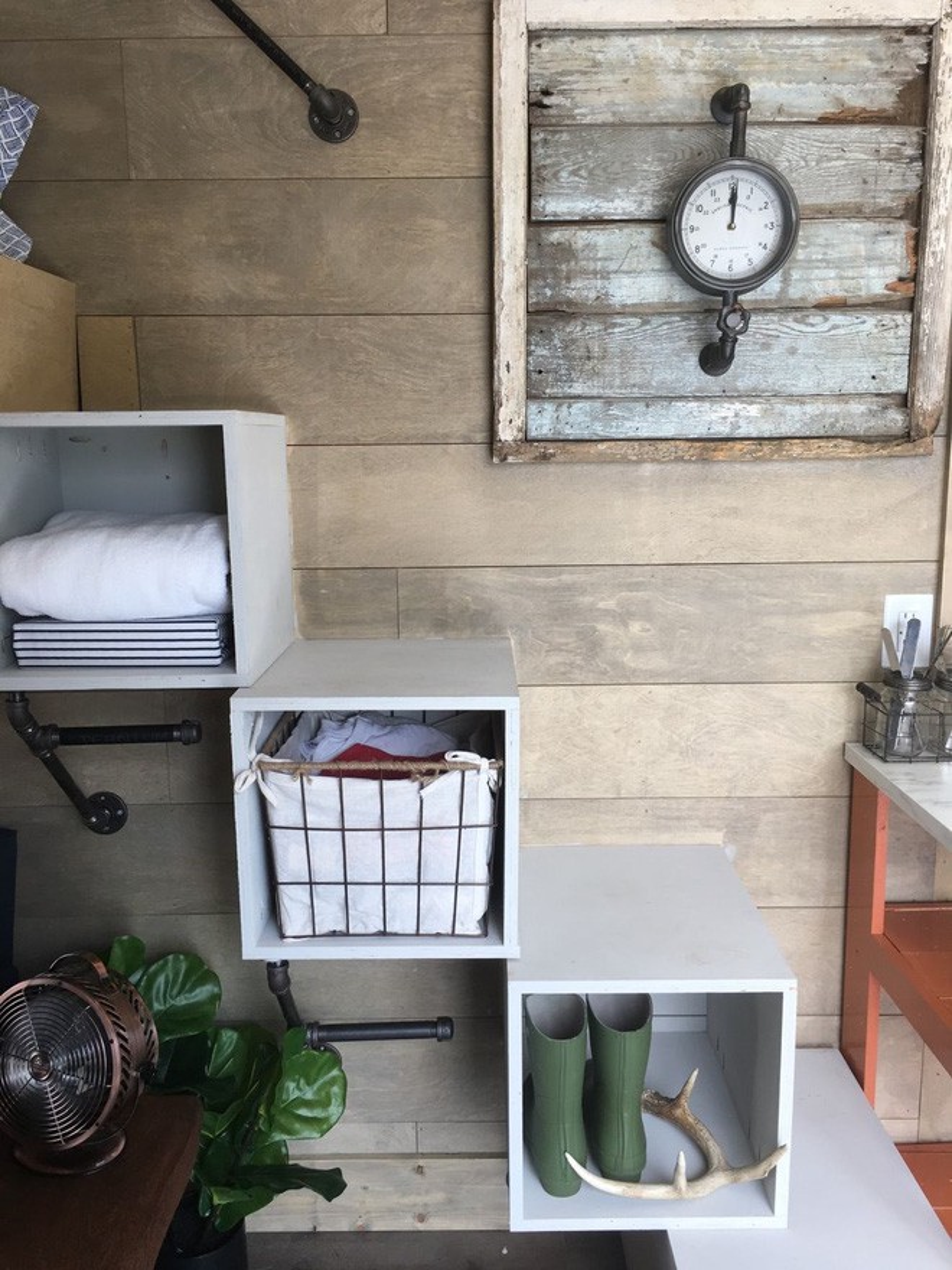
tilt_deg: -10.0
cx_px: 476
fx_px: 1063
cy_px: 635
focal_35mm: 29
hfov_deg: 48.2
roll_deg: +0.1
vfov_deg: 61.7
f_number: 2.2
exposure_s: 1/60
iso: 32
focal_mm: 4.15
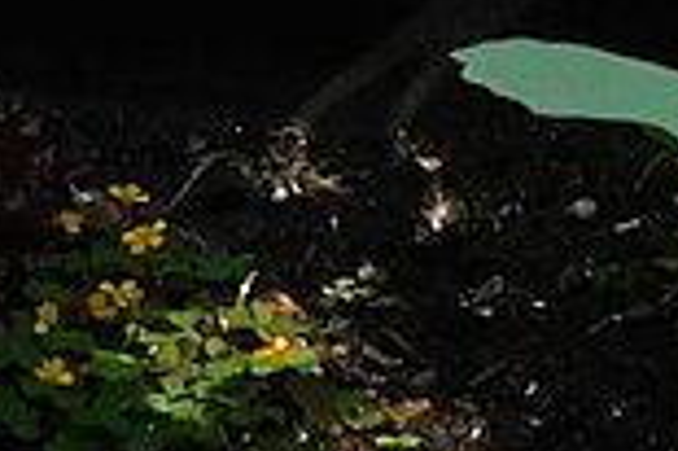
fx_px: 5456
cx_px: 980
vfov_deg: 4.4
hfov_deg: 7.0
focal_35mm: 290
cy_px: -1357
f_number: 3.5
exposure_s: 1/640
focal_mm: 6.3
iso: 125
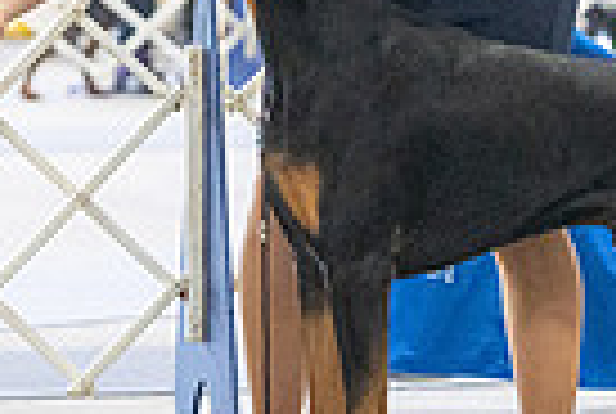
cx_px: 184
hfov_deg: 4.1
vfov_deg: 2.8
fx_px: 8557
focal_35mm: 499
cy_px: -169
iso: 6400
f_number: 3.5
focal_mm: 118
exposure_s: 1/320
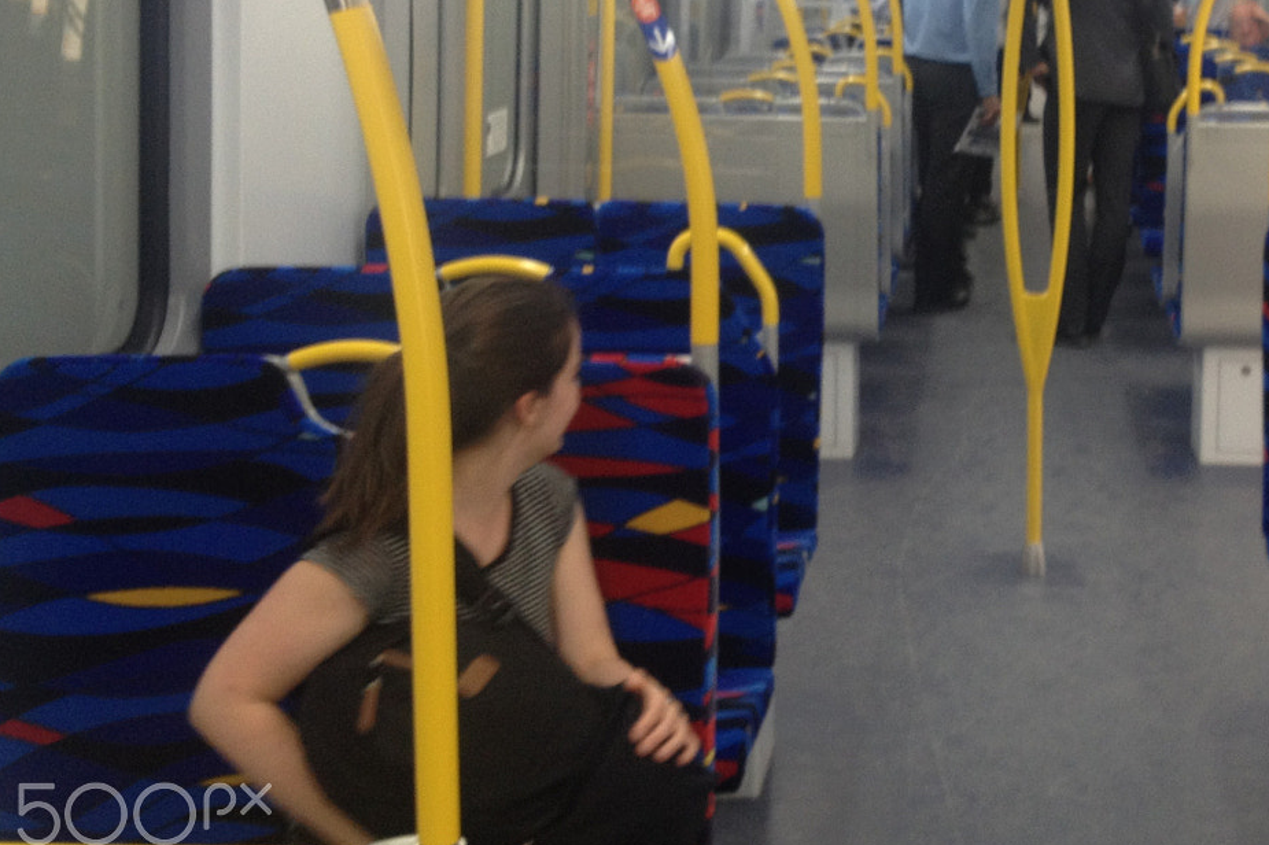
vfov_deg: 21.3
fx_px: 2220
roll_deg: -1.4
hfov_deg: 31.0
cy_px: 171
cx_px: 1029
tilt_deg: -7.1
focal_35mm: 63
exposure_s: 1/20
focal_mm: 4.28
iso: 64
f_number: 2.4
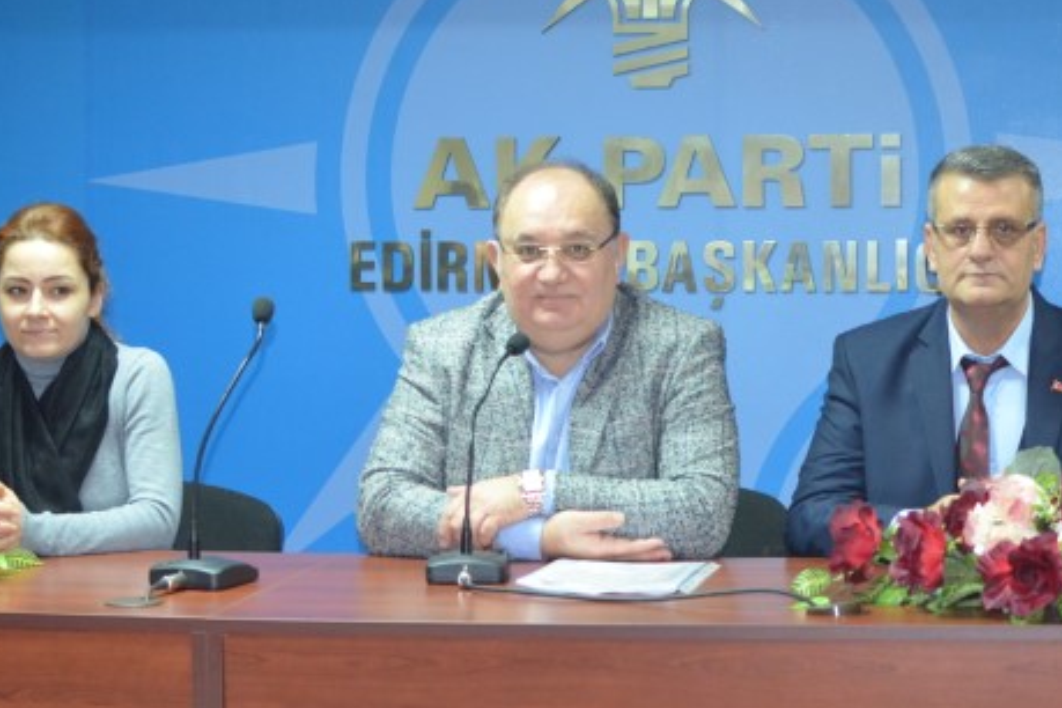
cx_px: 711
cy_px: 356
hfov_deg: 24.4
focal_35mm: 83
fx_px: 2442
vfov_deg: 16.5
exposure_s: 1/60
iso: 2000
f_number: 2.8
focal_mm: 35
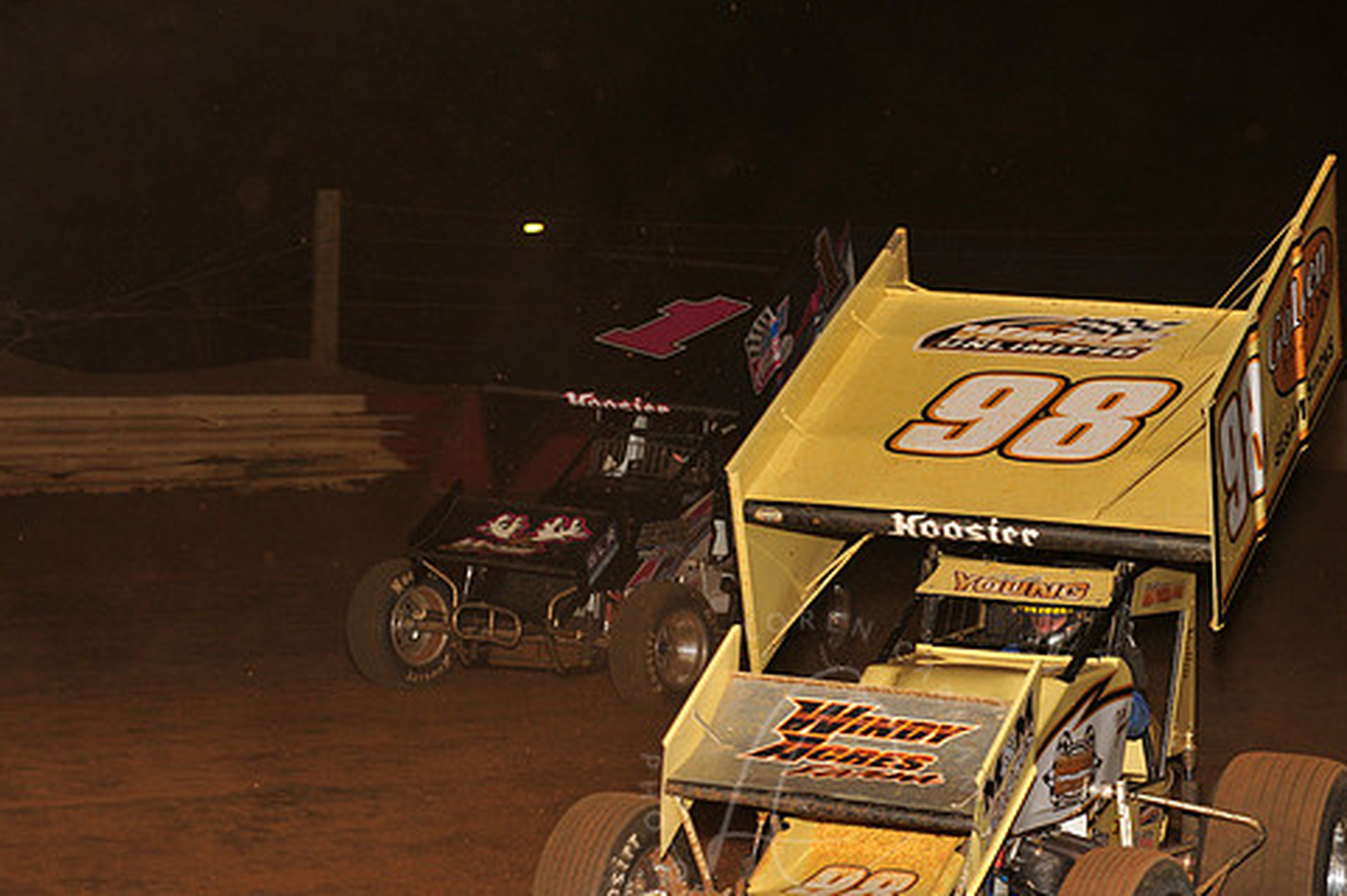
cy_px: 521
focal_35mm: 111
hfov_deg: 18.4
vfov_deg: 12.3
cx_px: 807
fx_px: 4150
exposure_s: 1/250
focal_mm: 92
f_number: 7.1
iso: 1000
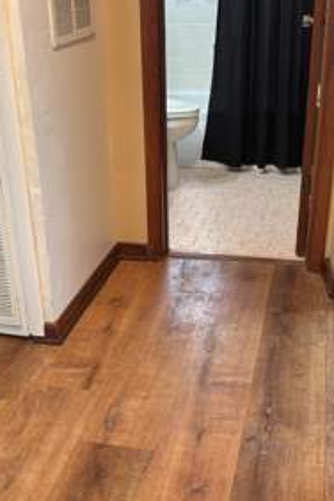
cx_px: 153
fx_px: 640
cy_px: 257
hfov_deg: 29.2
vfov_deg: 42.7
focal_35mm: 46
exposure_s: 1/60
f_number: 1.6
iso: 160
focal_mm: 5.96
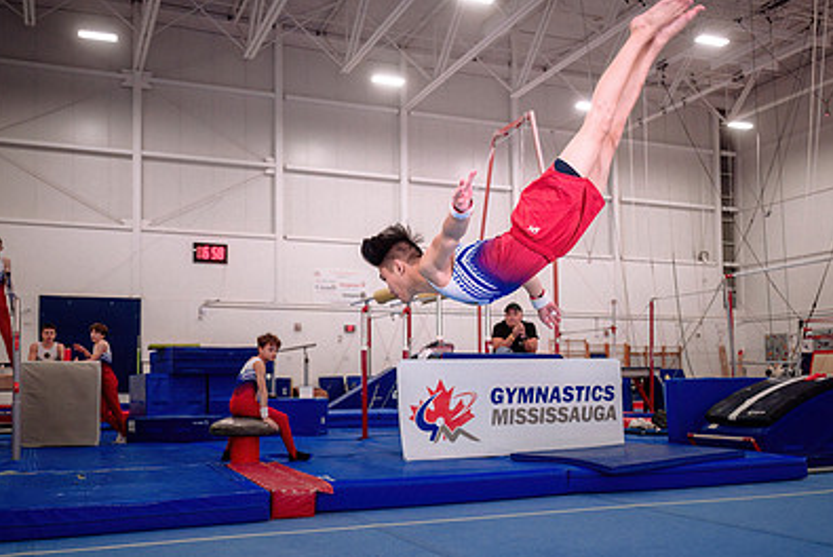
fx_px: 857
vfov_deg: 35.8
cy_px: 356
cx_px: 437
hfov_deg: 51.8
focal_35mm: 37
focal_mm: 24
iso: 1600
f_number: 2.8
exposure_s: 1/1000
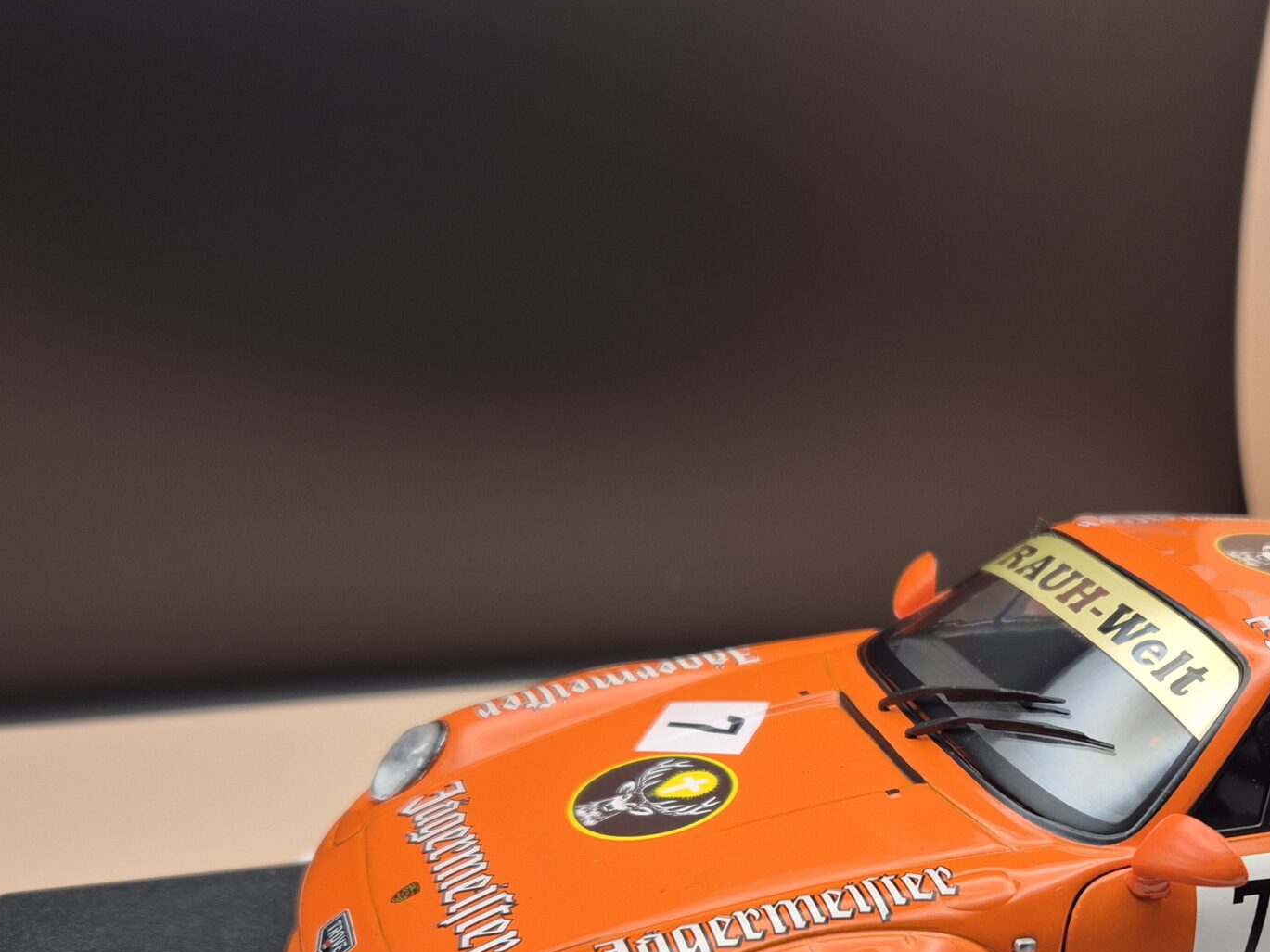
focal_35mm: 43
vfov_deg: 32.2
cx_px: 1009
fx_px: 1578
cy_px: 823
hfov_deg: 42.0
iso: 50
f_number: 1.8
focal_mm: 5.4
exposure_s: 1/136
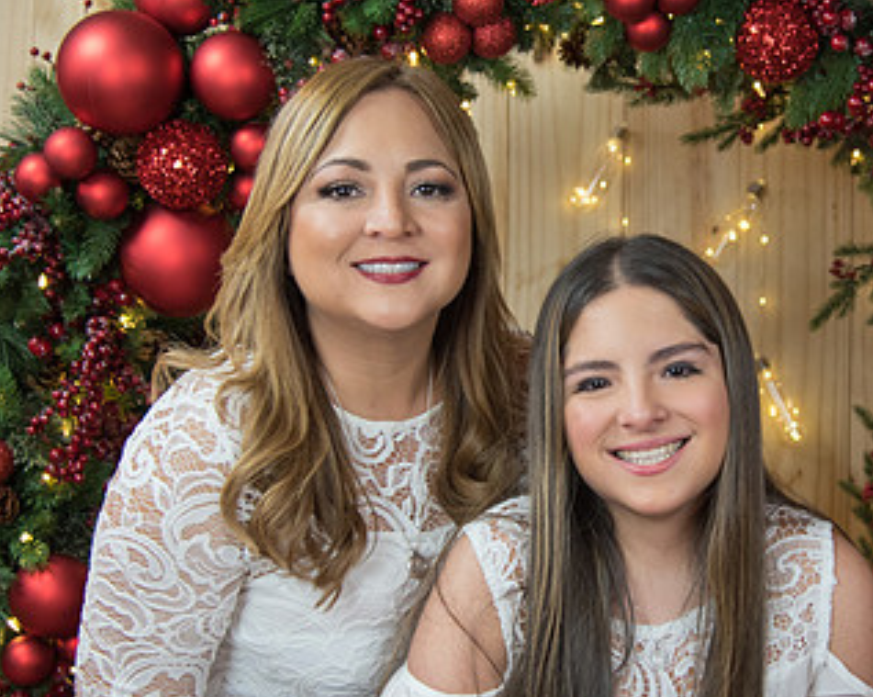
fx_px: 1962
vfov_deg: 20.1
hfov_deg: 24.9
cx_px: 631
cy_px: 344
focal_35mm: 76
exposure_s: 1/60
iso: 1000
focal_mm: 38
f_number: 4
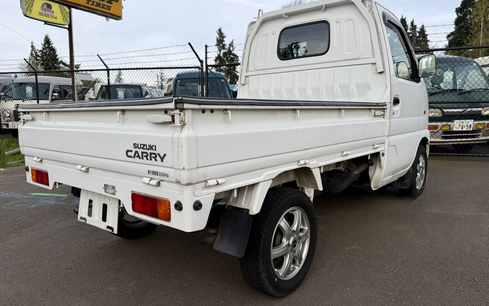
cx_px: 243
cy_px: 159
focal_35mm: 26
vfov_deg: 47.6
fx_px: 347
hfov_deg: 70.4
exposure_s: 1/805
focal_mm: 6.76
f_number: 1.78
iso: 80
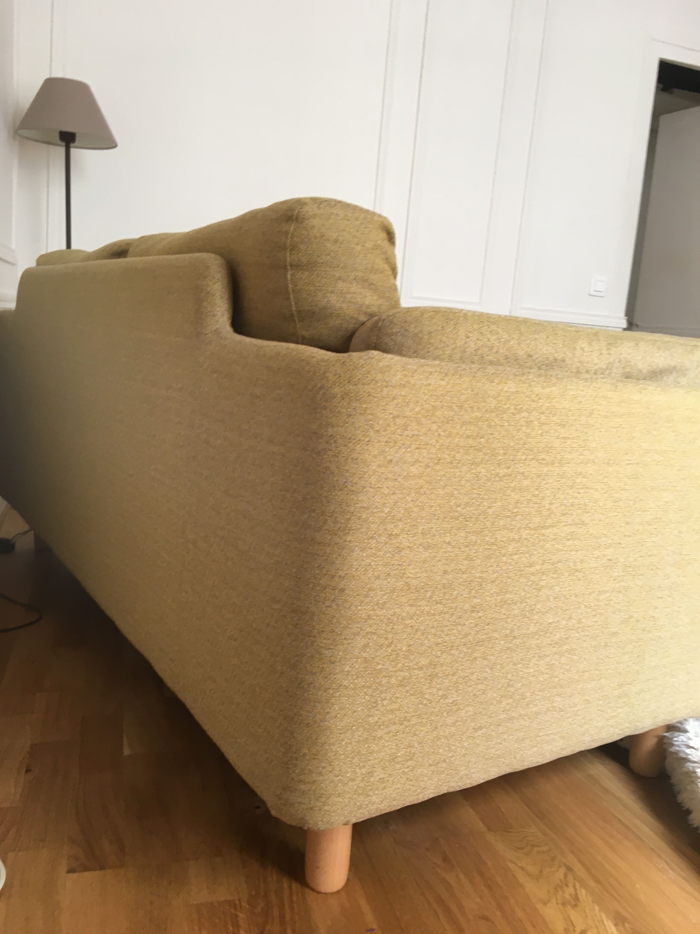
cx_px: 350
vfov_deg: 61.7
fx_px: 782
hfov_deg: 48.2
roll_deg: -4.8
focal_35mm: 29
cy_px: 467
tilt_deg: -8.5
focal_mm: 4.15
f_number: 2.2
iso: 80
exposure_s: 1/33
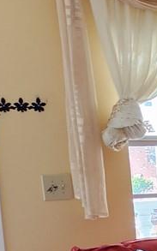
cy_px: 290
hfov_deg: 7.0
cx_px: 663
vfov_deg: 15.2
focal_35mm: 133
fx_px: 911
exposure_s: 1/120
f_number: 1.8
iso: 80
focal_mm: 5.4
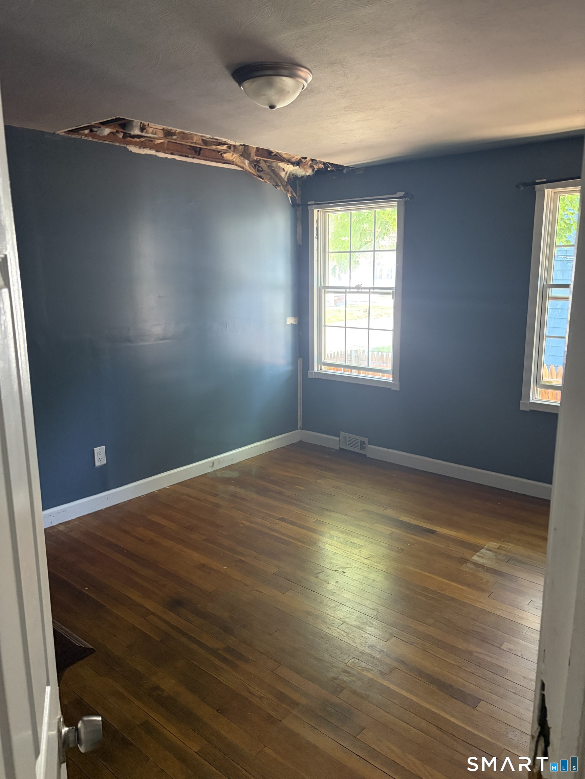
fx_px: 586
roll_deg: +0.7
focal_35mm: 26
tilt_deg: -10.8
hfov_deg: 53.1
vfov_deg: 67.3
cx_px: 292
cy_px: 390
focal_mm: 5.96
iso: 320
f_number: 1.6
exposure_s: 1/60
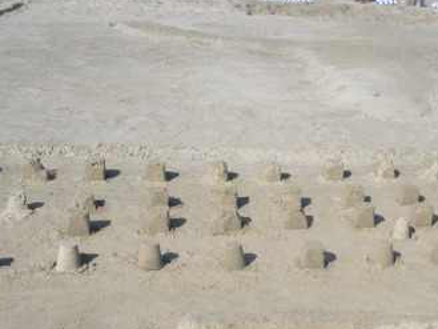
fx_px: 886
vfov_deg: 20.5
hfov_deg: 27.4
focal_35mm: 70
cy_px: 313
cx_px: 330
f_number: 3.5
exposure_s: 1/801
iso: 64
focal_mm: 6.3
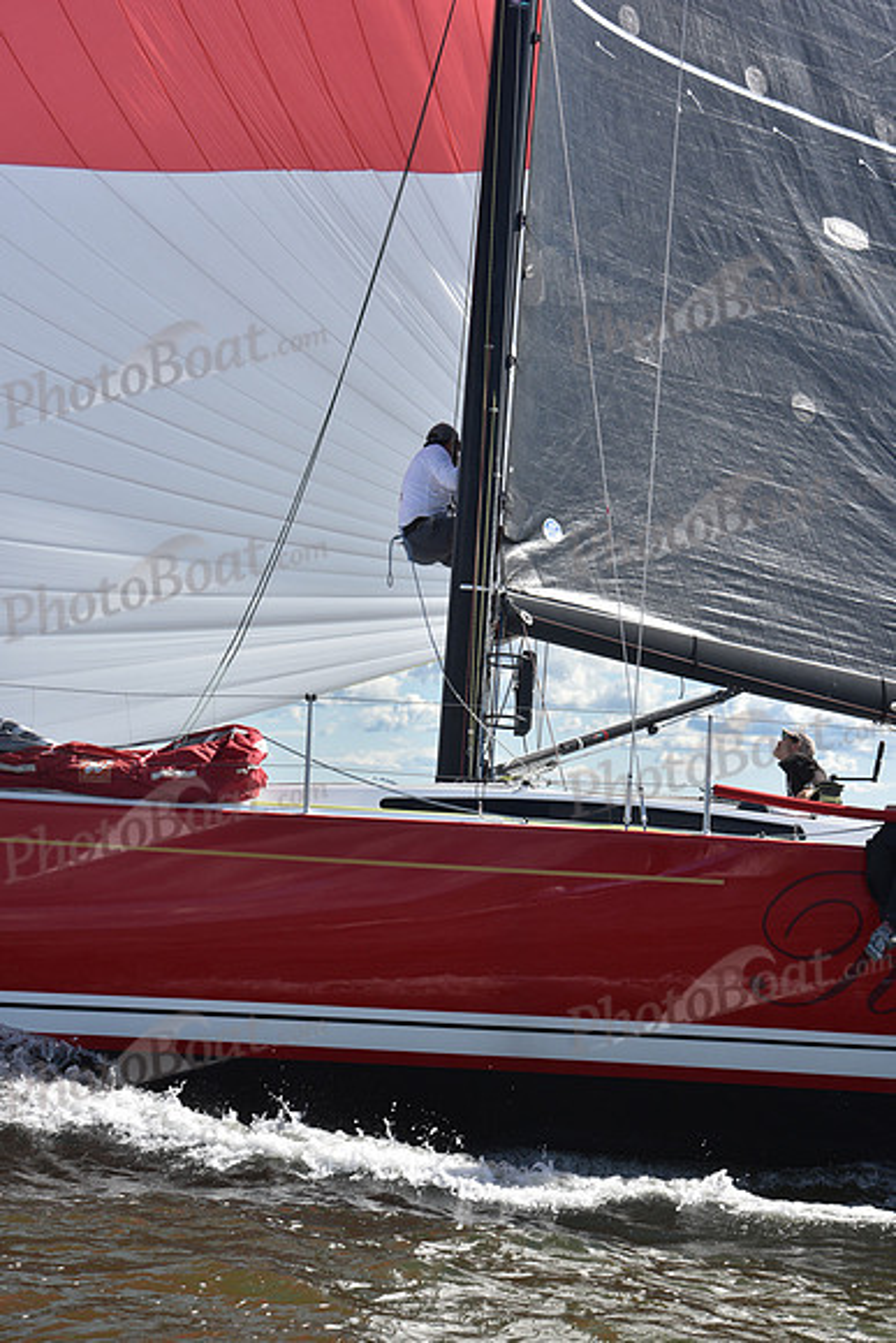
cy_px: 672
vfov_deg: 28.8
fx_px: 2612
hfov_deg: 19.5
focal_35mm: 70
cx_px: 448
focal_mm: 70
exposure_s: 1/640
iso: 250
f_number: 10
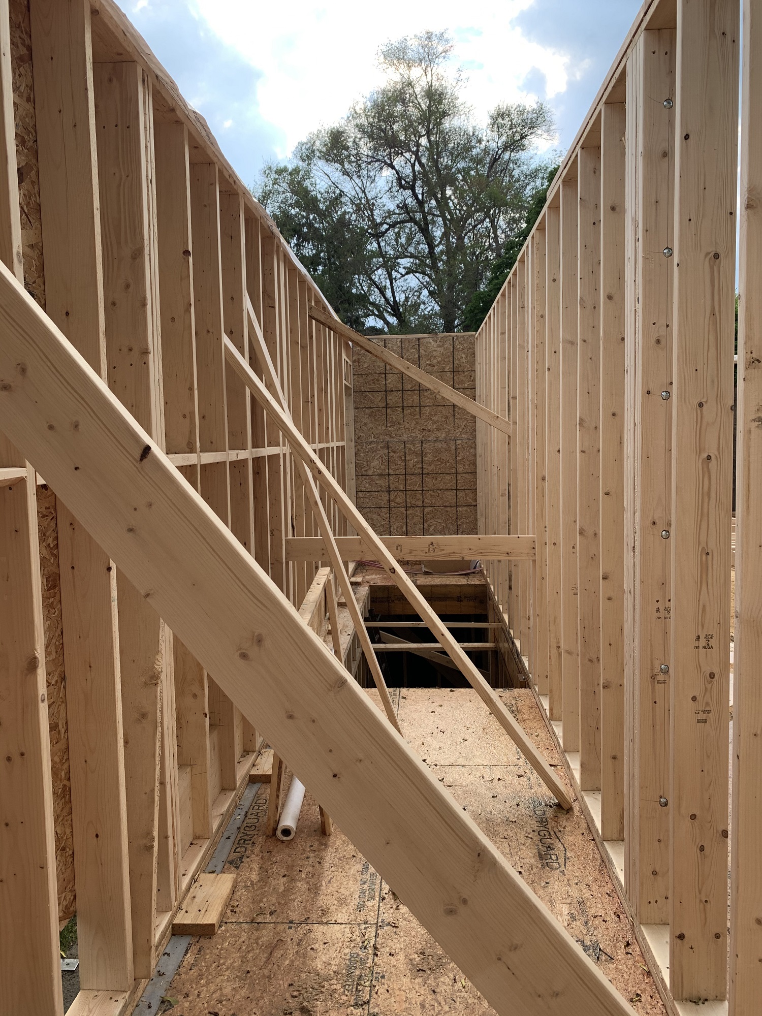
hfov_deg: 53.1
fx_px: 763
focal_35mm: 26
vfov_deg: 67.3
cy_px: 508
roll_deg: +1.3
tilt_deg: -3.8
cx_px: 381
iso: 25
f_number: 1.8
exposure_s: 1/864
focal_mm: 4.25
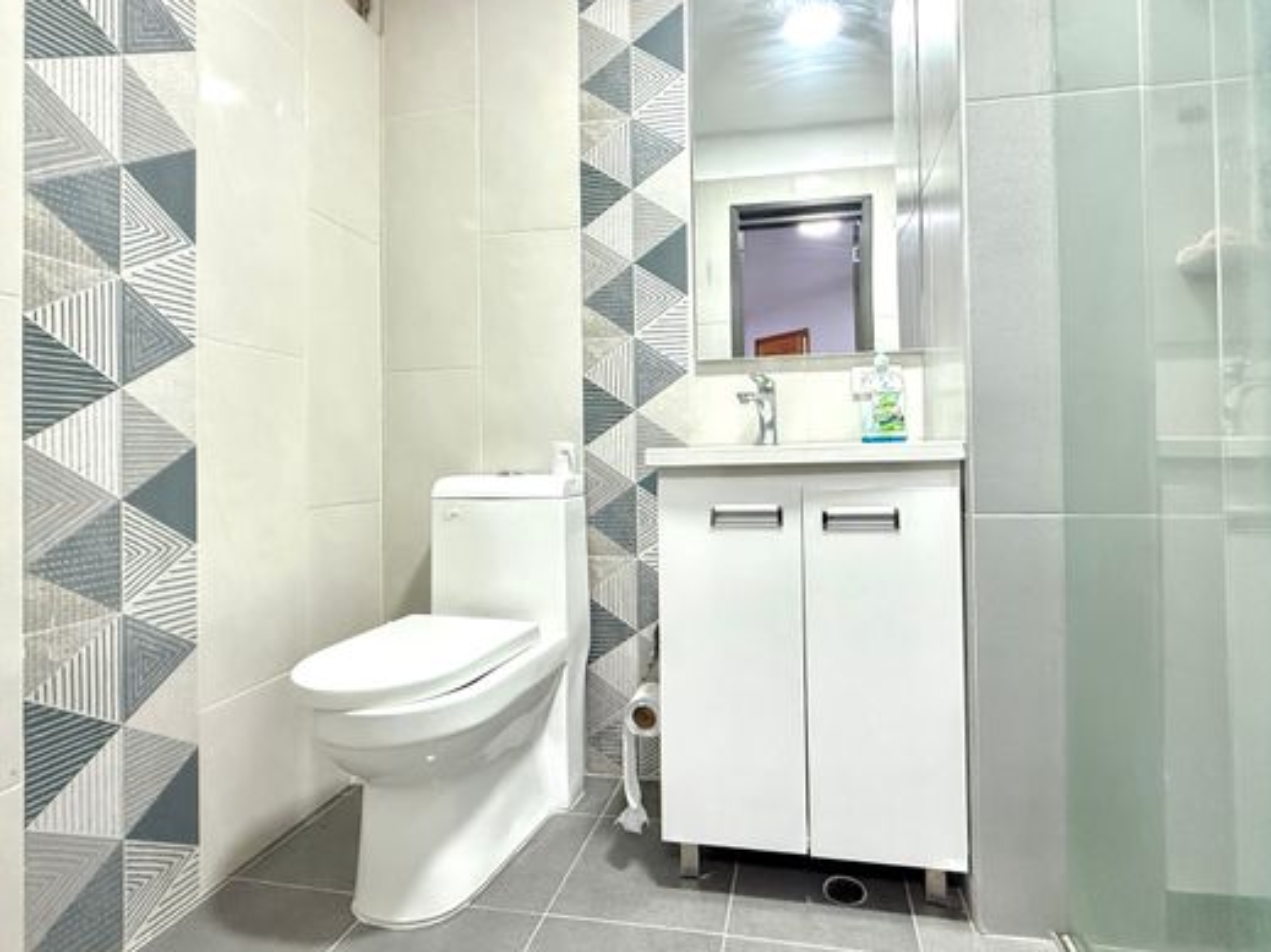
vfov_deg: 71.5
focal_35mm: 18
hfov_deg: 87.5
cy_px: 448
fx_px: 661
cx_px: 699
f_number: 2.2
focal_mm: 2.22
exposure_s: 1/60
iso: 800
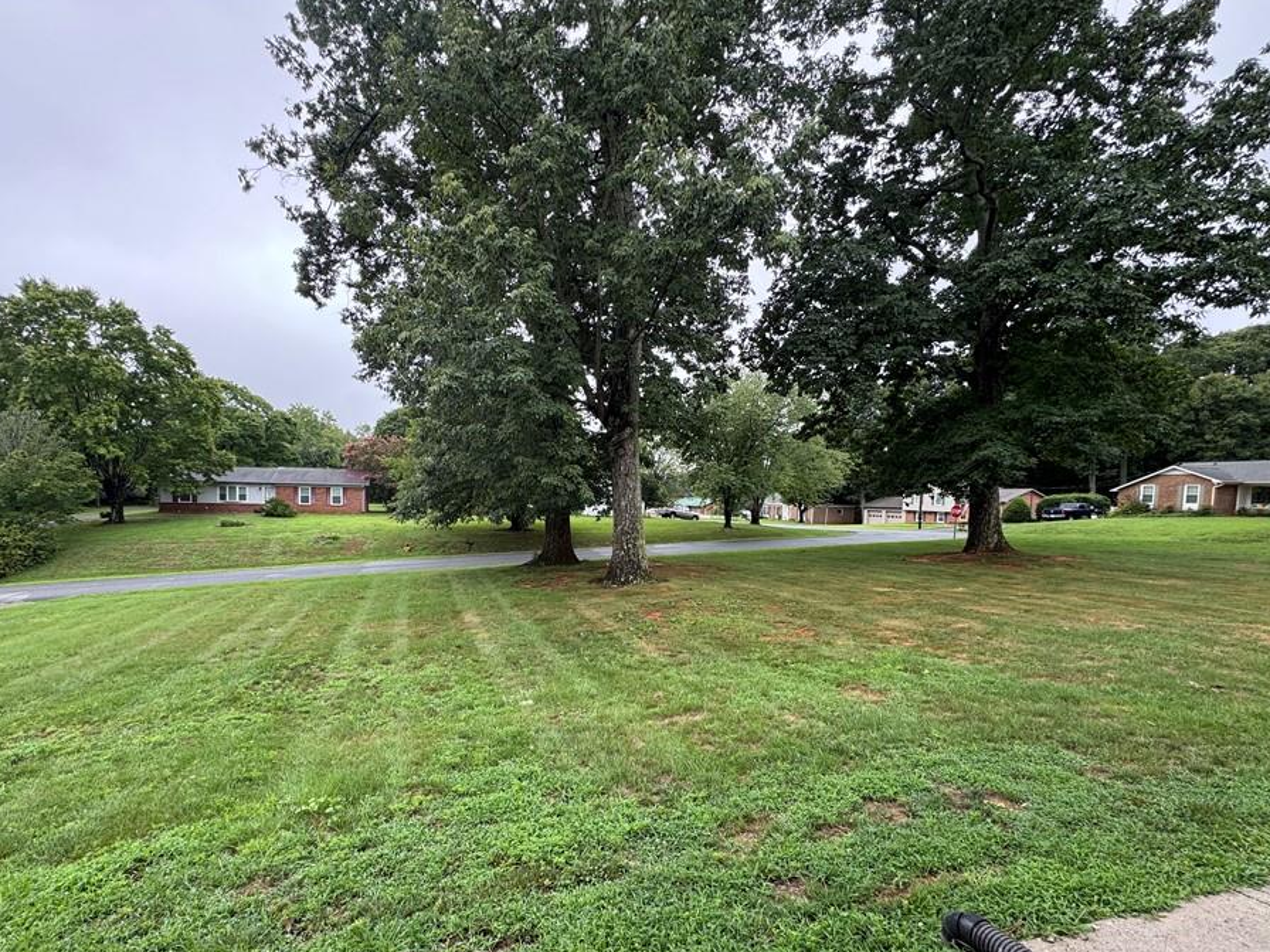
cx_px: 578
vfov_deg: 77.8
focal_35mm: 16
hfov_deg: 94.3
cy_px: 533
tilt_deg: -7.0
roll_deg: -0.8
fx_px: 587
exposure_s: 1/148
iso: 40
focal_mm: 2.22
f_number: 2.2
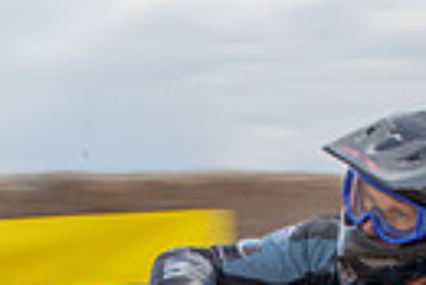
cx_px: 145
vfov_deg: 2.7
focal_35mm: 508
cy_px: 521
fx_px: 6018
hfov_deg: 4.1
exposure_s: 1/100
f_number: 11
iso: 100
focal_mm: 60
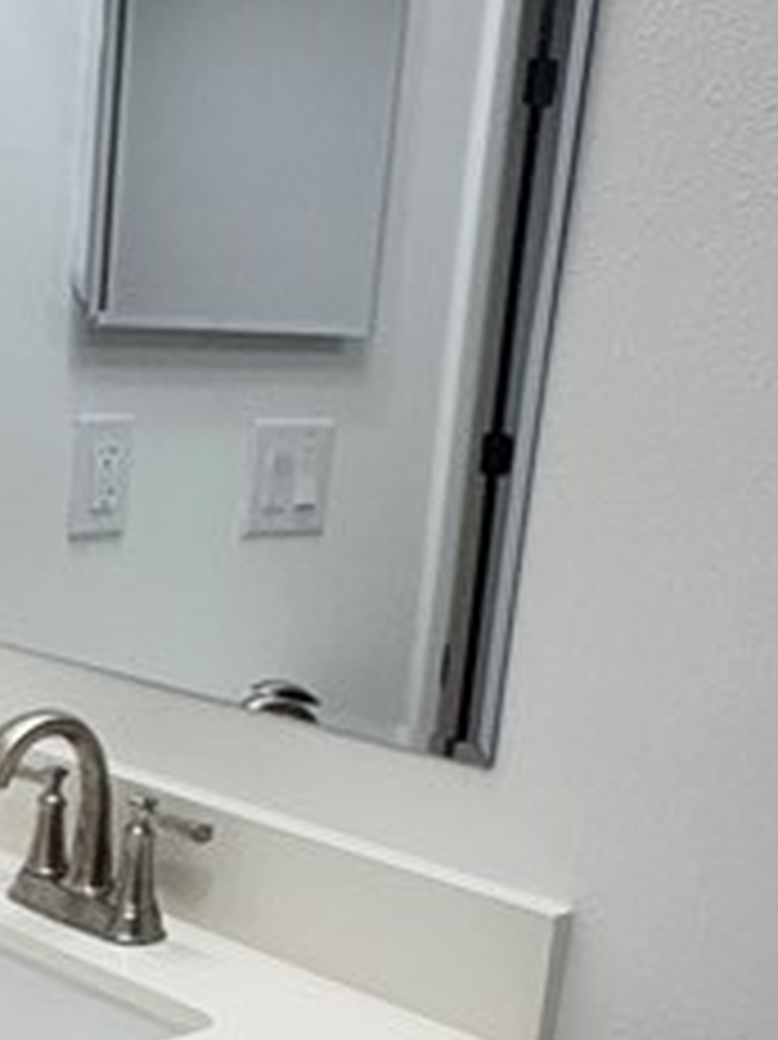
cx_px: -117
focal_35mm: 62
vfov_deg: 30.3
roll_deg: -2.5
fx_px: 1860
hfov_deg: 22.1
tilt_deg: -16.2
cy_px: 860
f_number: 2.2
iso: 64
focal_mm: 2.22
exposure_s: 1/120
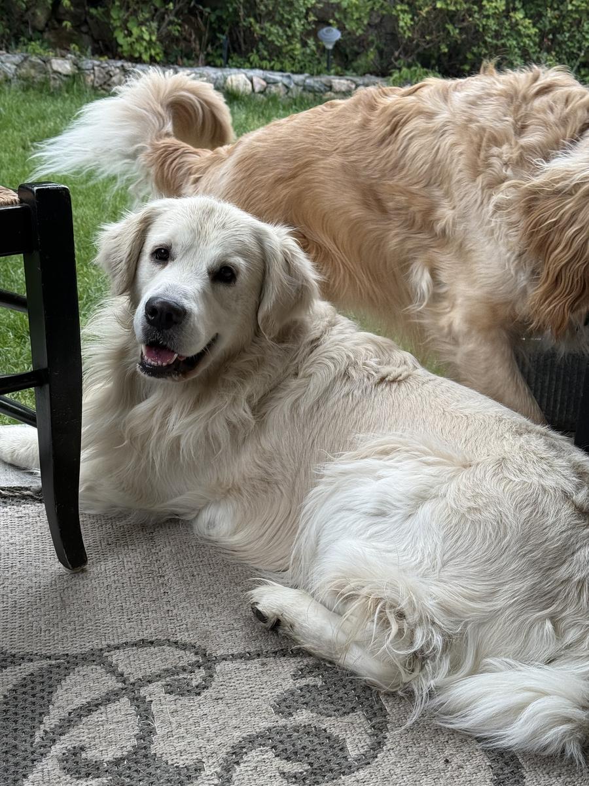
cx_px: 294
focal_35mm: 48
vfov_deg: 39.7
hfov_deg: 30.3
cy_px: 393
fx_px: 1089
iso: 64
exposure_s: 1/306
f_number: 1.78
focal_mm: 6.76
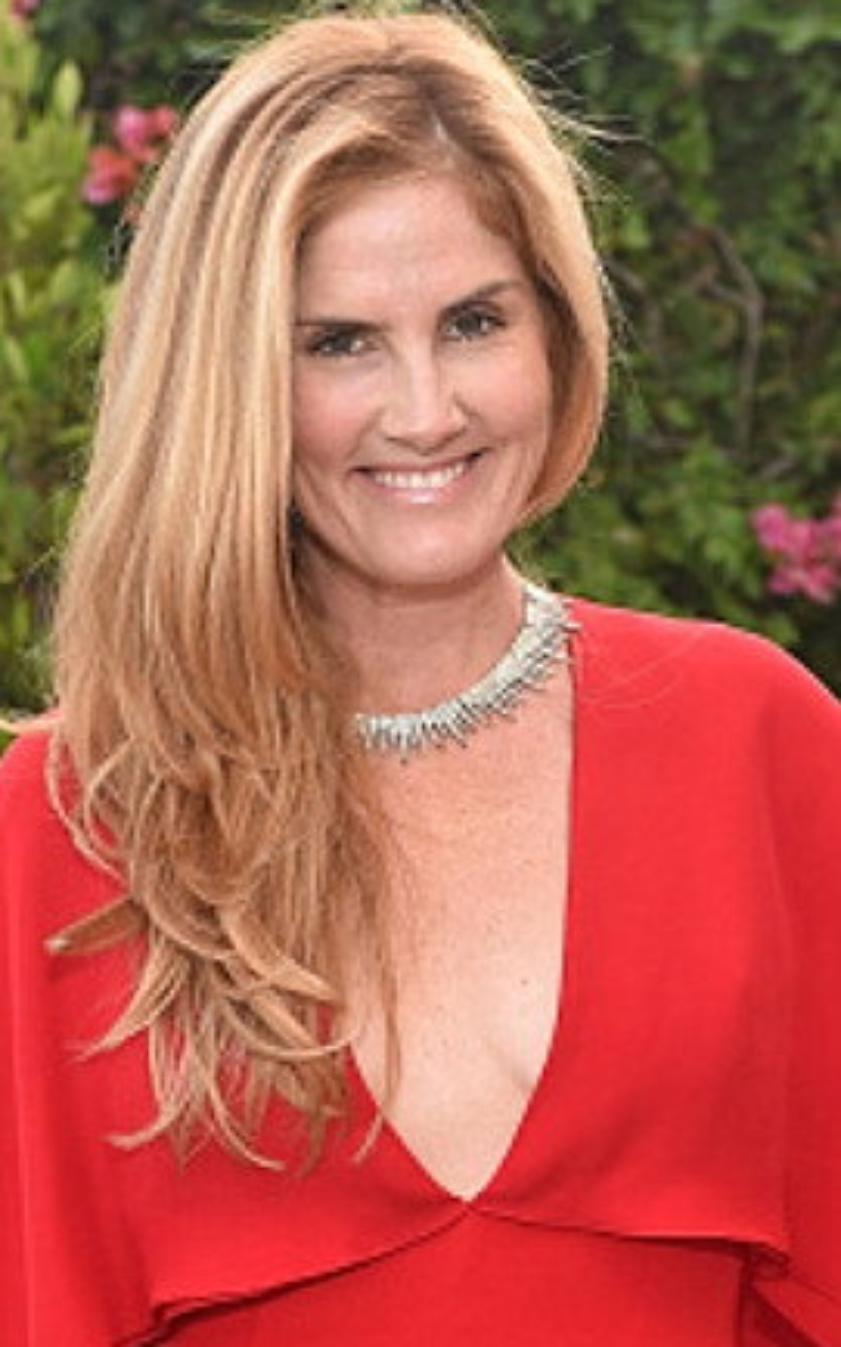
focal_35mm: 55
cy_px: 686
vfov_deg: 36.9
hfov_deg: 23.5
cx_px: 379
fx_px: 2018
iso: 200
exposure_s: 1/125
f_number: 4.5
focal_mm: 52
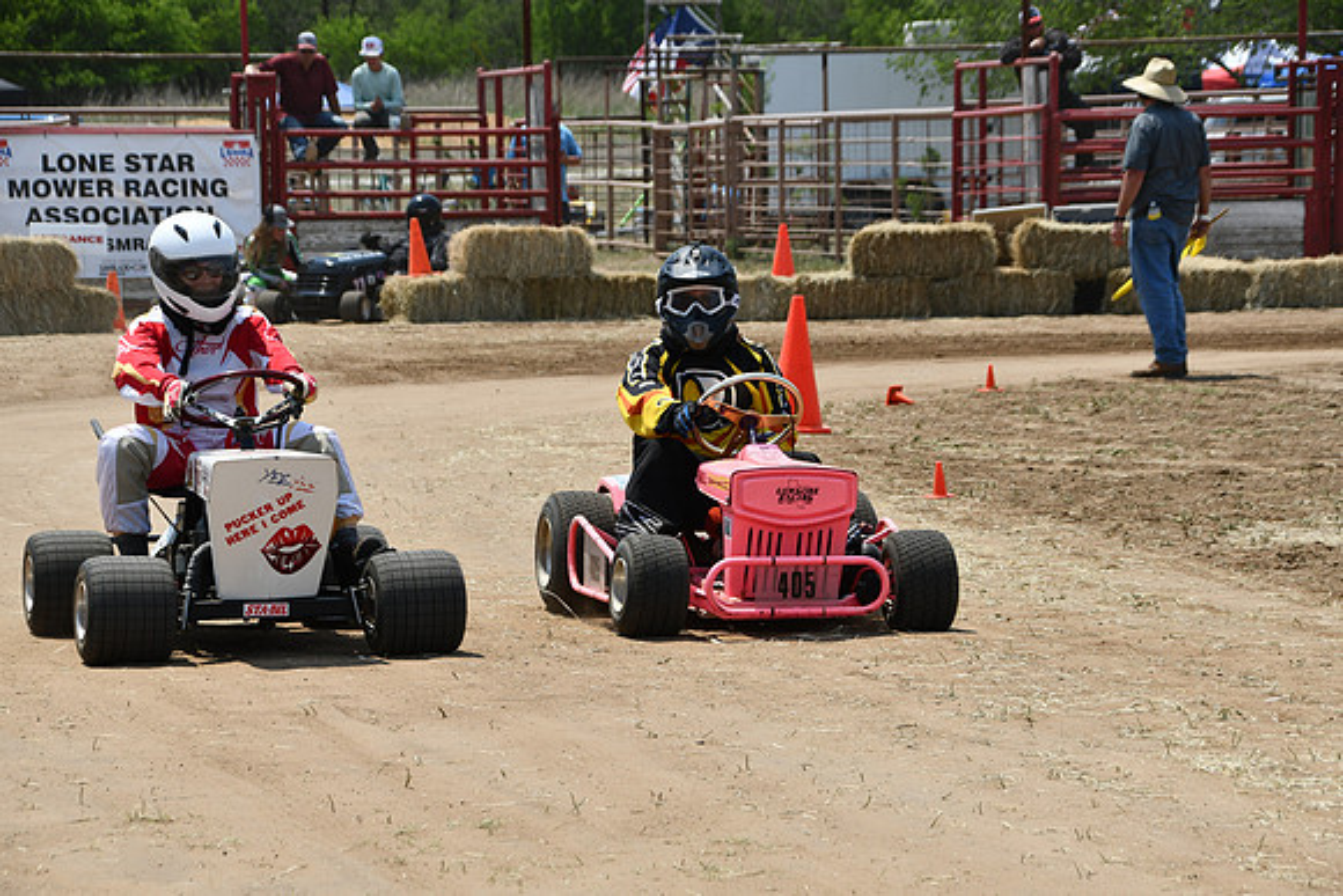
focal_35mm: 157
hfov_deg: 13.1
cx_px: 672
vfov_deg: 8.7
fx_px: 5858
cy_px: 448
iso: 100
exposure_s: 1/320
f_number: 9
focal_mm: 105
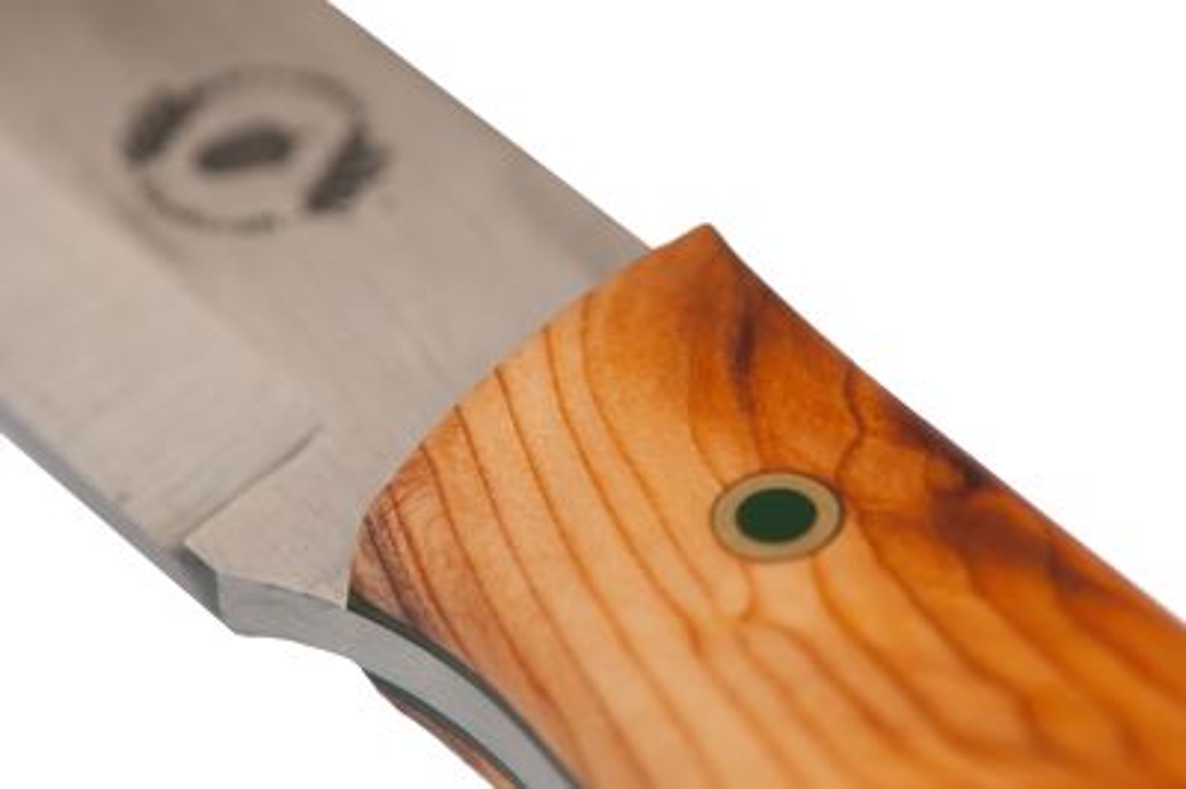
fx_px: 5184
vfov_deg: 8.7
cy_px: 394
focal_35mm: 158
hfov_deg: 13.1
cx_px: 593
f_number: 6.3
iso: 800
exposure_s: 1/250
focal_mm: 105
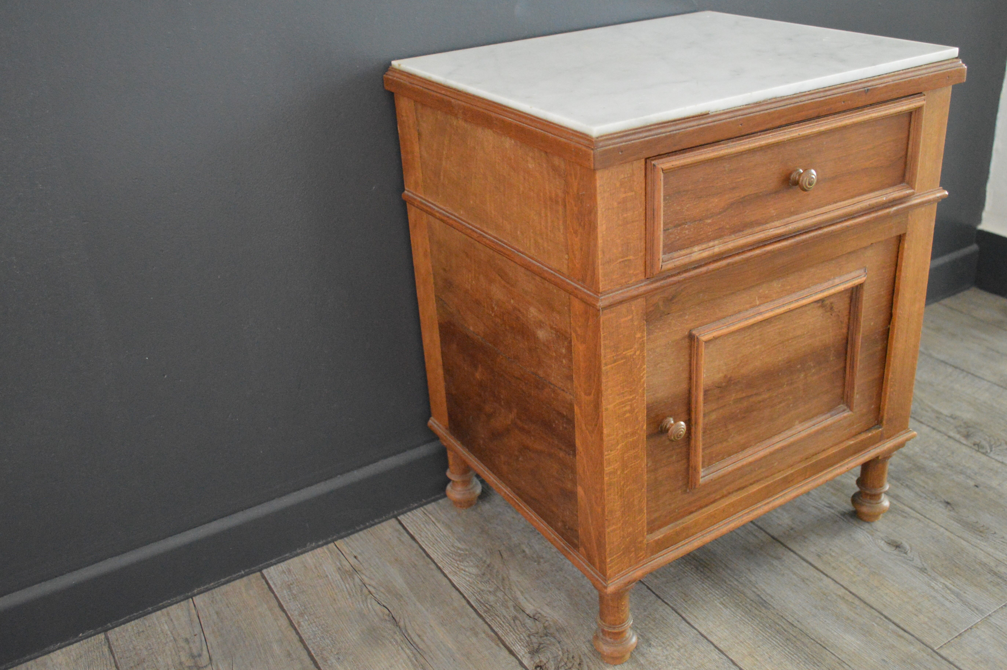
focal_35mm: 33
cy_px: 335
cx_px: 504
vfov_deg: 39.9
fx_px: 922
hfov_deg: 57.3
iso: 3200
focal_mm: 22
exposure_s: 1/25
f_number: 3.8
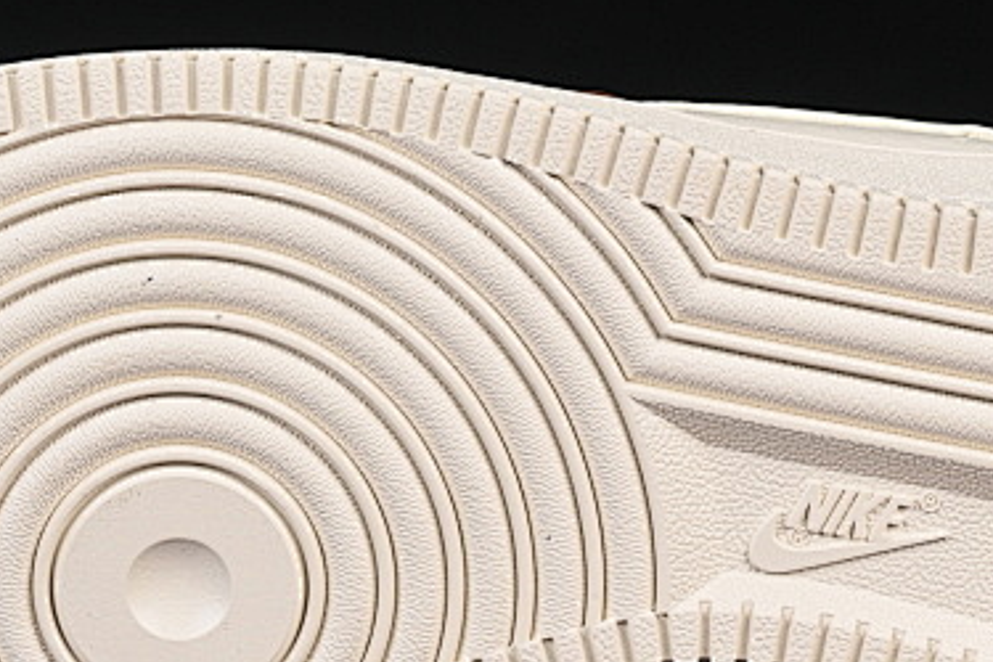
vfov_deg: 6.4
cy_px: 196
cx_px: 572
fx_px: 5958
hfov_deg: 9.5
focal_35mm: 216
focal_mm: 50
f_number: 8
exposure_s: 1/80
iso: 160
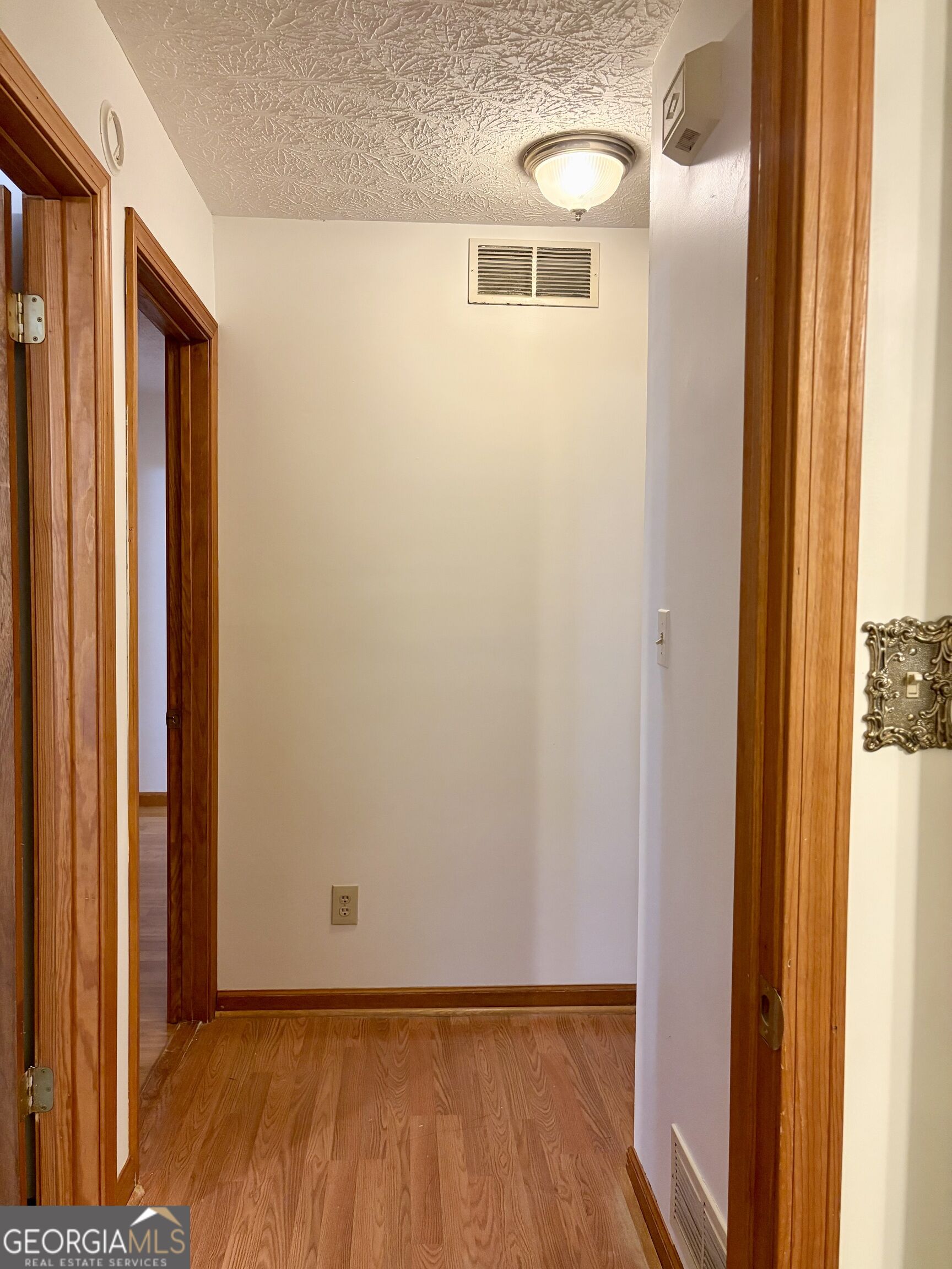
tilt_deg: -2.6
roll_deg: -0.7
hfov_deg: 53.1
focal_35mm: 26
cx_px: 476
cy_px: 634
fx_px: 953
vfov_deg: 67.3
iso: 320
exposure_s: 1/60
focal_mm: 5.96
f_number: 1.6
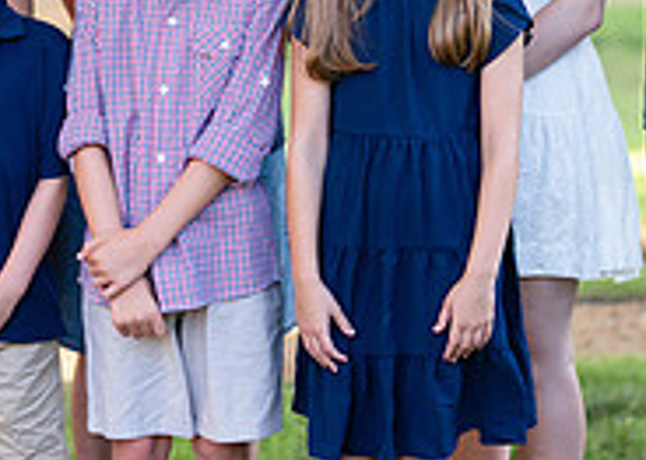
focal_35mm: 178
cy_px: -10
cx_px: 285
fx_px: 3262
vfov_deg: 8.0
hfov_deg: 11.3
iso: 200
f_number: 1.2
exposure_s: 1/1000
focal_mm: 50
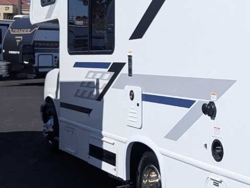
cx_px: 267
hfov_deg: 26.2
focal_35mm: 69
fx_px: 499
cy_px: 64
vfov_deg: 21.3
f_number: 1.85
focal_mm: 6.81
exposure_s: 1/4717
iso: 71
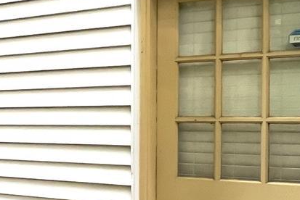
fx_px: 559
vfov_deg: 20.2
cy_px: 141
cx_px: -109
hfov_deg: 25.2
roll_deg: +0.0
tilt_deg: -1.8
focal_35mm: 67
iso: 125
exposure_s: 1/122
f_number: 2.4
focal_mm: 1.54
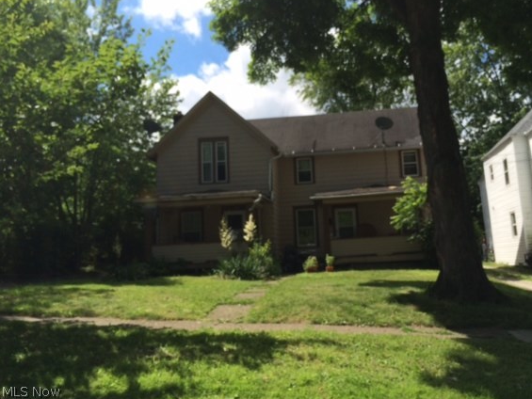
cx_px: 300
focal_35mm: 34
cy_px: 176
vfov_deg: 41.7
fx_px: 523
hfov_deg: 53.8
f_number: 2.2
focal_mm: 4.12
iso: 32
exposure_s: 1/1866
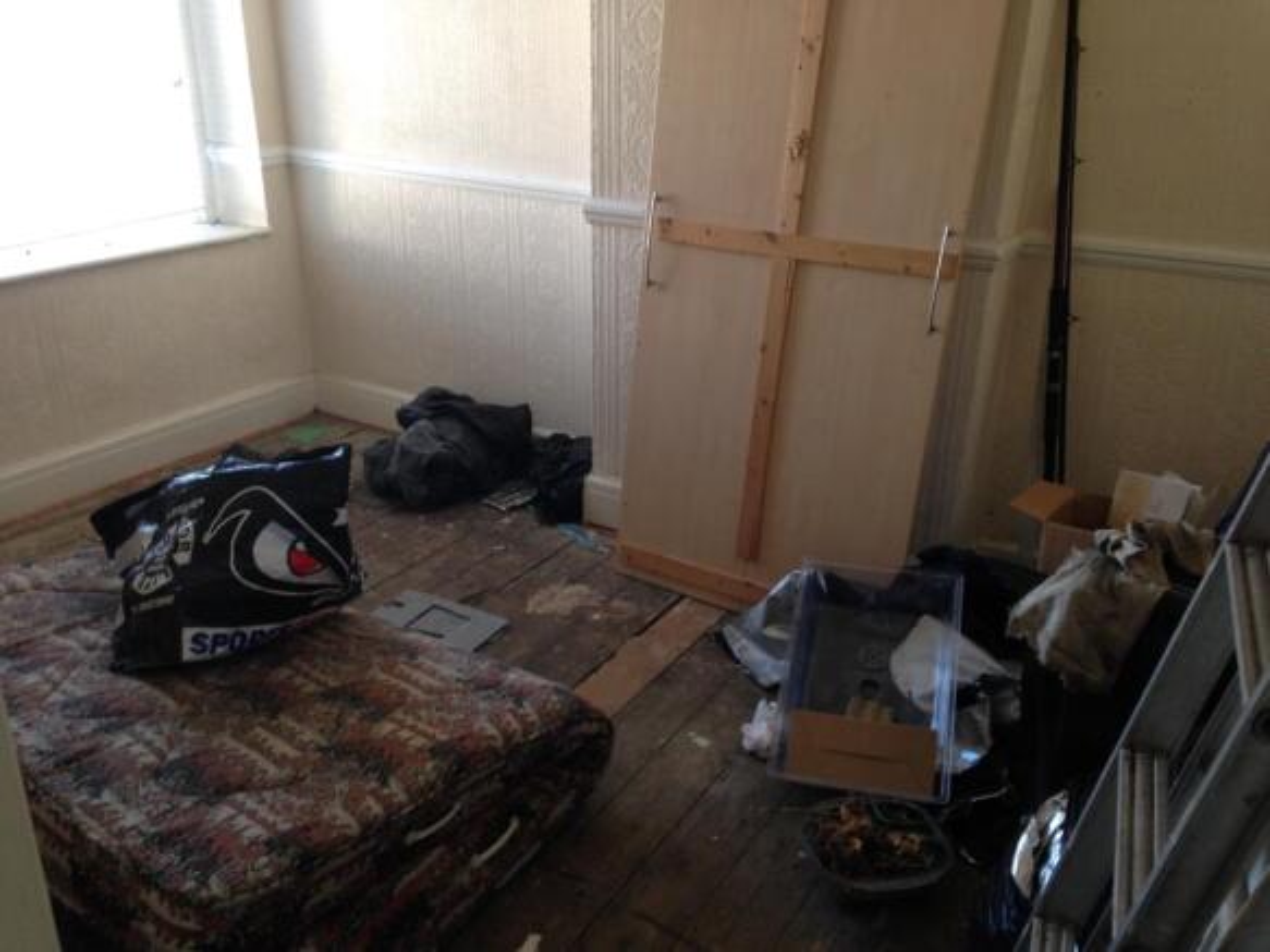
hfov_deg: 55.4
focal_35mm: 33
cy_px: 476
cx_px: 635
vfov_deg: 42.9
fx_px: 1210
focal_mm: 4.12
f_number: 2.4
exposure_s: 1/20
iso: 80
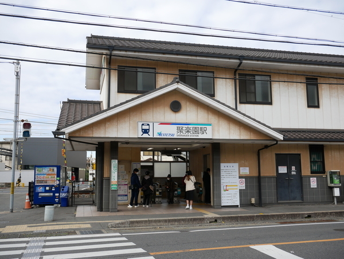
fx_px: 358
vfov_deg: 39.7
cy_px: 130
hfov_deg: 51.3
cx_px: 172
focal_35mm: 36
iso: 200
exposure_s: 1/320
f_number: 6.3
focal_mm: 18
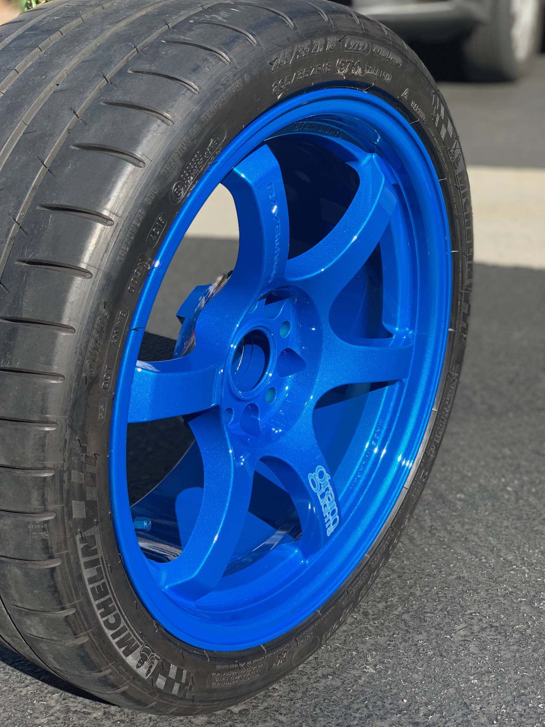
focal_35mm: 52
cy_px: 364
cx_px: 272
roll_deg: +0.6
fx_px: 1092
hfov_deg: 28.0
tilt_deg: -21.0
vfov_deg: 36.8
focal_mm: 6
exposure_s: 1/424
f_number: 2.4
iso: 16
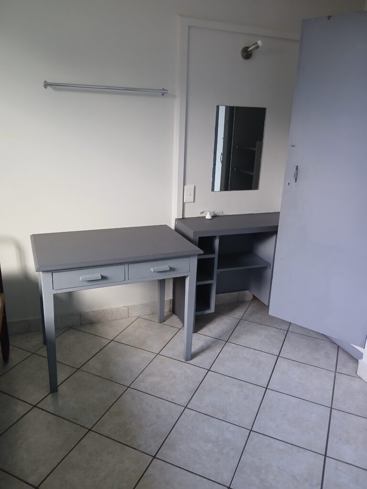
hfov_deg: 53.1
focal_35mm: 26
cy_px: 244
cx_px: 184
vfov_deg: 67.3
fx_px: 368
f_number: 1.8
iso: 250
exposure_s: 1/50
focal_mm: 3.98
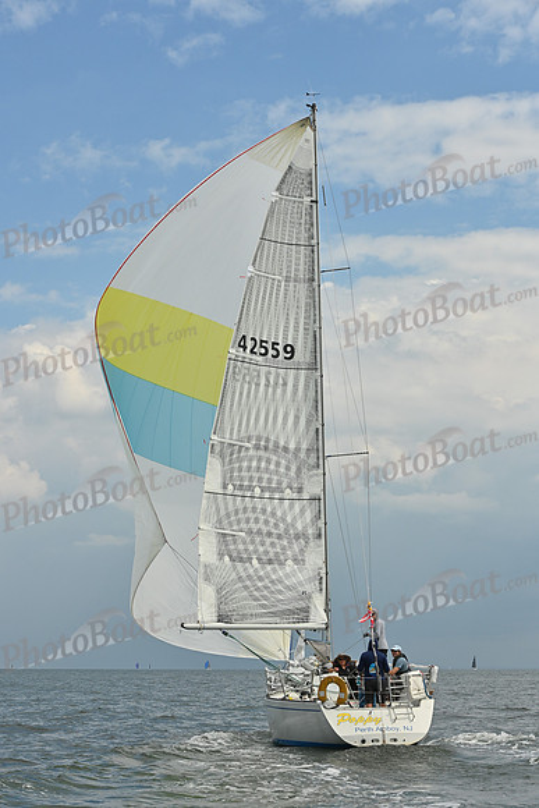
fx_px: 1571
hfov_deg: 19.5
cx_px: 270
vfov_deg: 28.8
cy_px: 404
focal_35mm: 70
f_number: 10
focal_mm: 70
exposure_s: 1/1600
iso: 320
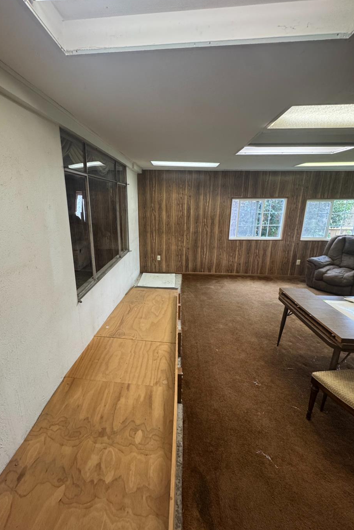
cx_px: 148
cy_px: 267
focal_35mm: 16
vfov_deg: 96.7
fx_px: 236
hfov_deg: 73.2
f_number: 2.2
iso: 200
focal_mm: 2.22
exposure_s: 1/120
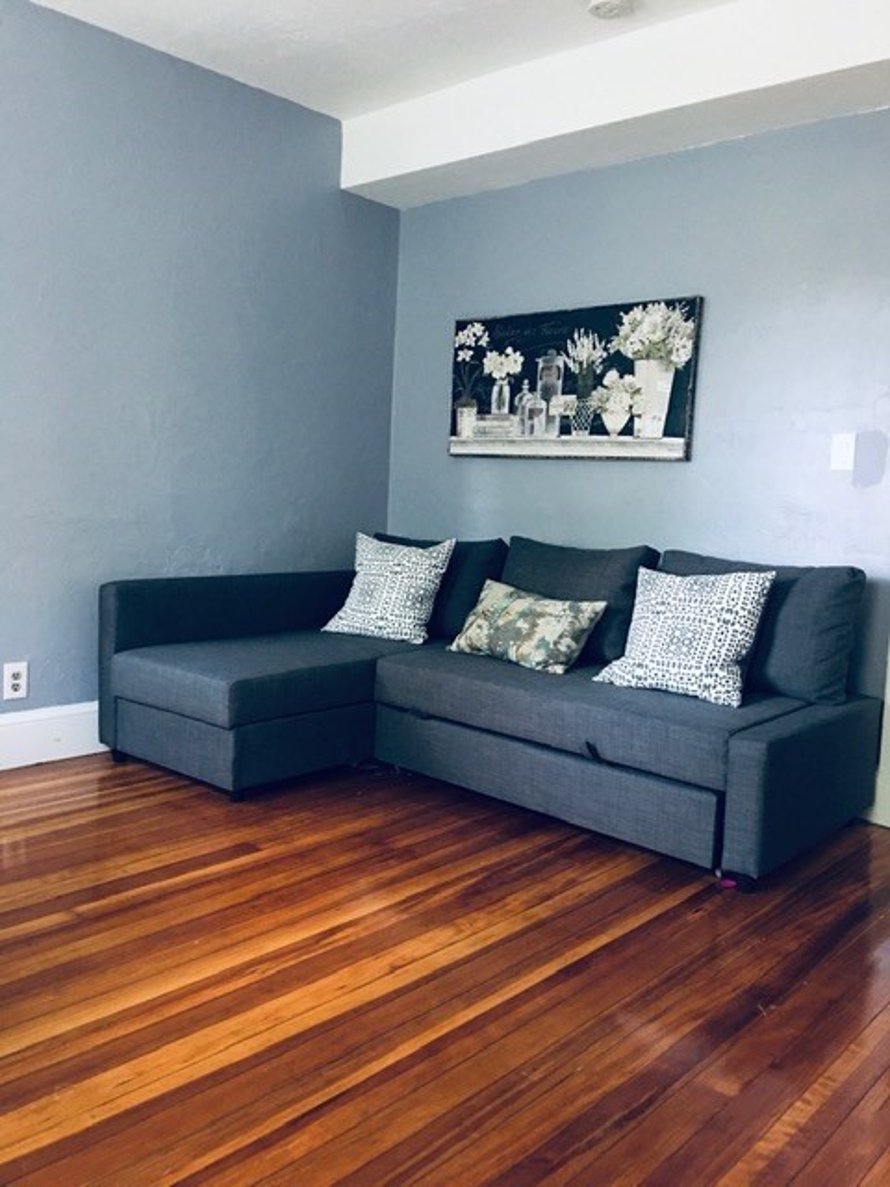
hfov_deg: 48.2
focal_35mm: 29
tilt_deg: -4.0
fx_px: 994
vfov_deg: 61.7
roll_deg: -4.1
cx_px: 445
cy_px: 594
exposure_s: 1/15
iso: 80
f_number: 2.2
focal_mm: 4.15
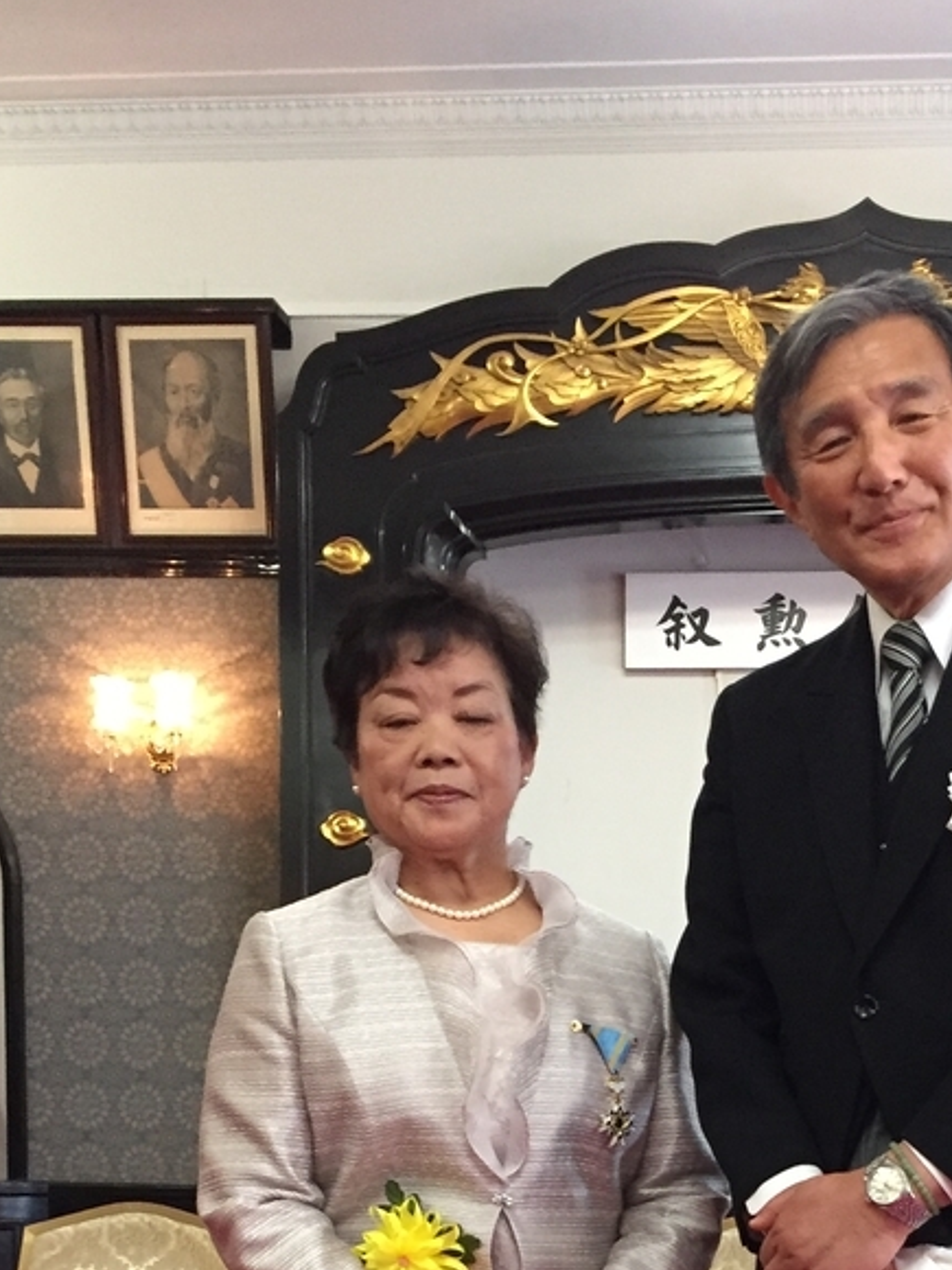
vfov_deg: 29.7
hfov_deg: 24.1
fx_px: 2200
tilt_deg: -0.5
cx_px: 716
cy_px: 1305
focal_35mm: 60
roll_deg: -0.5
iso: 200
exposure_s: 1/30
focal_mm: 4.15
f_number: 2.2
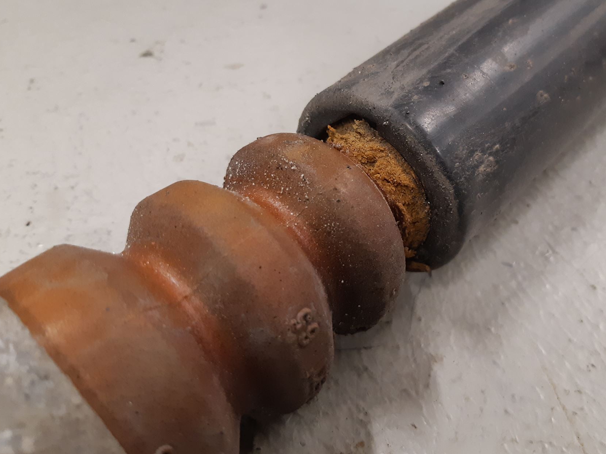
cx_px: 362
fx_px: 560
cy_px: 180
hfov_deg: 56.4
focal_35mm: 32
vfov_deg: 43.9
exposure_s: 1/50
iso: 160
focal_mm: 3.93
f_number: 1.7
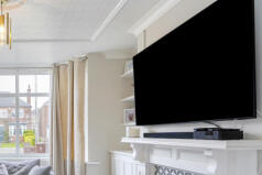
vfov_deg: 39.6
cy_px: 139
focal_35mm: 32
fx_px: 233
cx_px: 15
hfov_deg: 50.4
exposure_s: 1/50
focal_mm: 16
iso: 400
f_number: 8
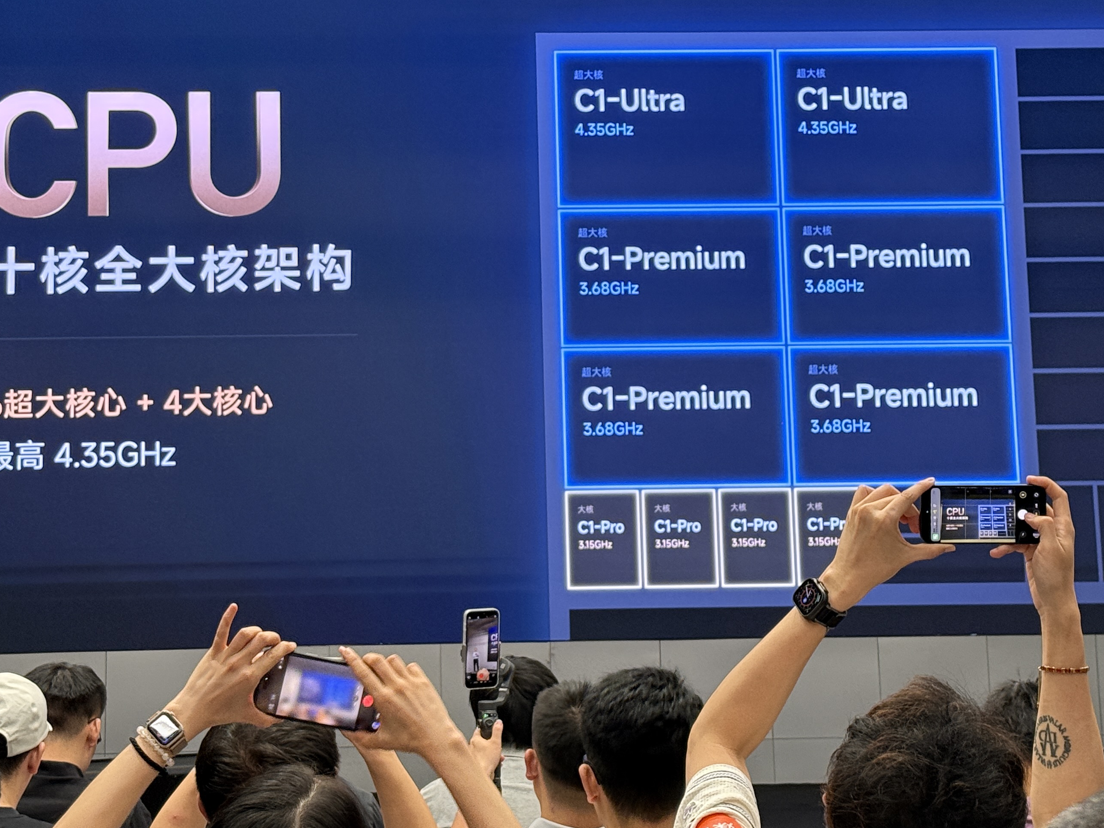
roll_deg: +1.1
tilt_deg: +7.9
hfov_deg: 25.9
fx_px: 2392
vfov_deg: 19.5
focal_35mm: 75
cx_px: 453
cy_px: 220
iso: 200
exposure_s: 1/40
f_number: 1.78
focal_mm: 6.76
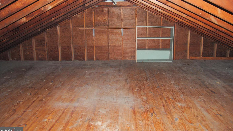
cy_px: 55
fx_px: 179
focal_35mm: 29
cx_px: 116
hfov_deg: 66.1
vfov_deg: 40.1
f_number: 4
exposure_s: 1/60
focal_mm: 18
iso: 400
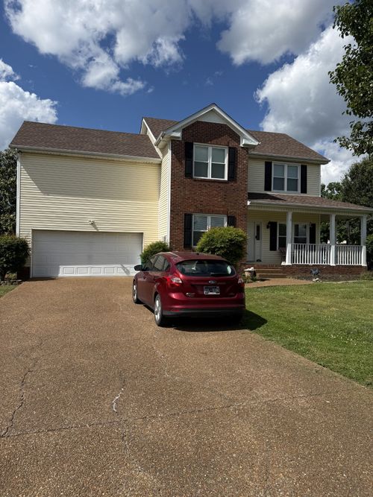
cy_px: 248
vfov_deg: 71.6
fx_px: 345
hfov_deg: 56.8
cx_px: 186
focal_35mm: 24
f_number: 1.78
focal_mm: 6.76
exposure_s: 1/6173
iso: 80
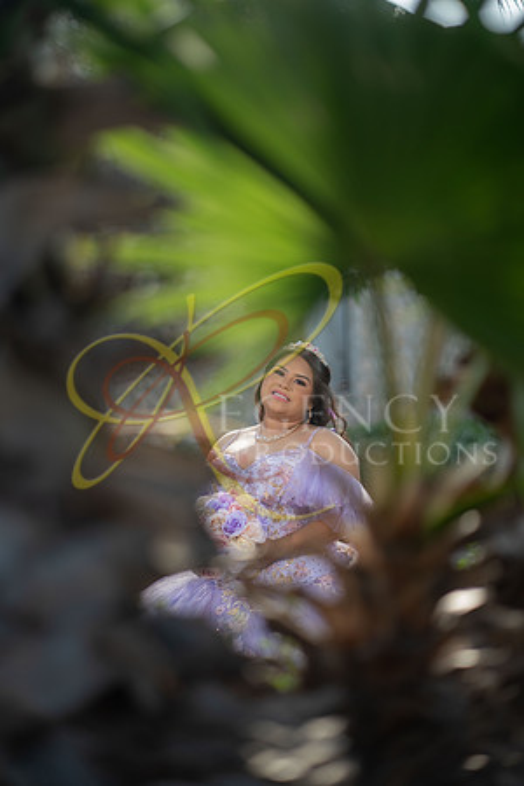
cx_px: 262
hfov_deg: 16.1
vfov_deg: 23.9
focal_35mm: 85
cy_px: 393
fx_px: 1856
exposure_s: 1/2000
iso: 125
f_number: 1.8
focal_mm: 85
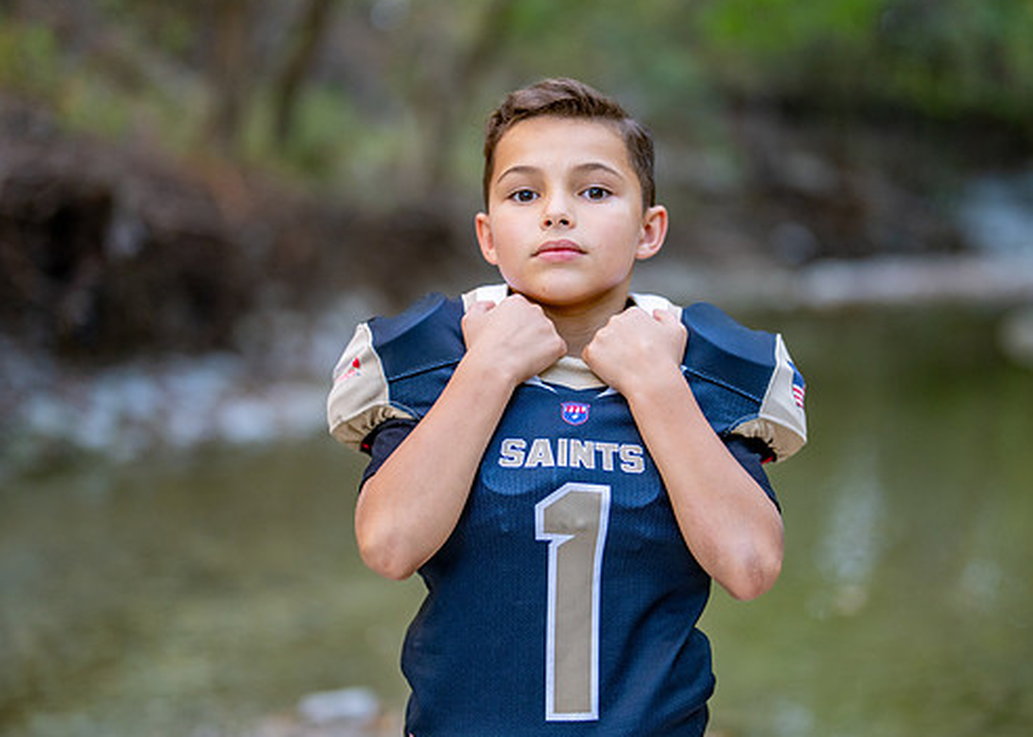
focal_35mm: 70
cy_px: 396
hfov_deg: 28.2
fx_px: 2053
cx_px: 590
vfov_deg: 20.3
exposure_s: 1/500
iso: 500
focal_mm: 50
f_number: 1.2
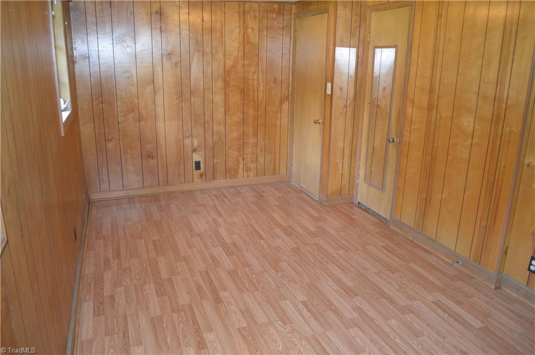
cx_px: 268
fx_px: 401
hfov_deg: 67.4
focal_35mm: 27
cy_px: 178
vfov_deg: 47.8
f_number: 3.5
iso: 900
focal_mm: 18
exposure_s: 1/60
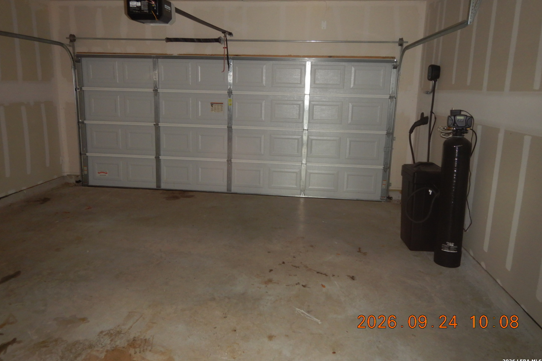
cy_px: 161
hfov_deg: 71.5
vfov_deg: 51.2
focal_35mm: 25
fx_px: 376
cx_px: 271
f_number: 2.8
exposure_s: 1/30
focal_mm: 4.3
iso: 220
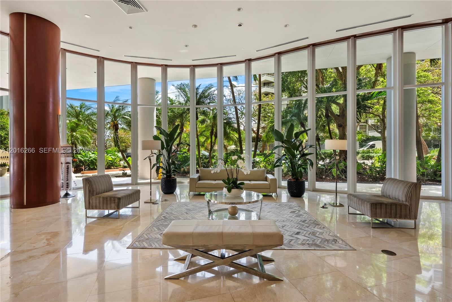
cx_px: 226
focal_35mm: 17
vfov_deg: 70.5
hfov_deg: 93.3
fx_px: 214
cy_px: 151
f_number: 8
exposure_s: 1/25
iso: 400
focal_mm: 17
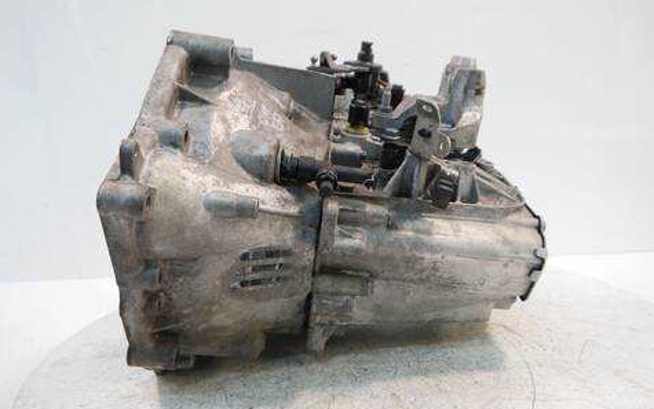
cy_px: 215
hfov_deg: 62.9
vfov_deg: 41.8
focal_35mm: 30
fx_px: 535
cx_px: 328
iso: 640
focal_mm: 14
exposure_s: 1/60
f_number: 3.5
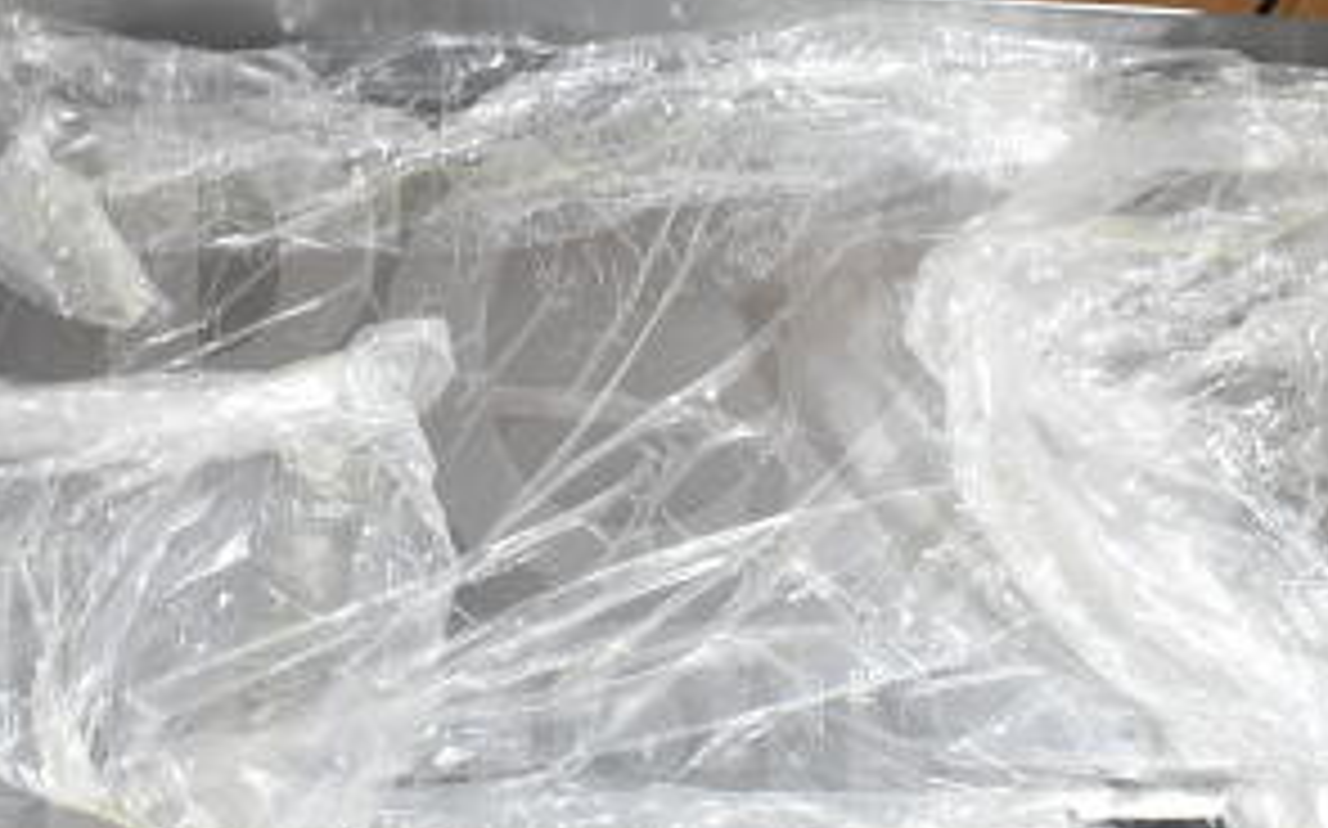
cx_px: 491
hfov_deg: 35.5
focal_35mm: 57
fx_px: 2062
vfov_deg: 22.7
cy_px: 479
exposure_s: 1/100
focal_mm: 18
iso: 1600
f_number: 5
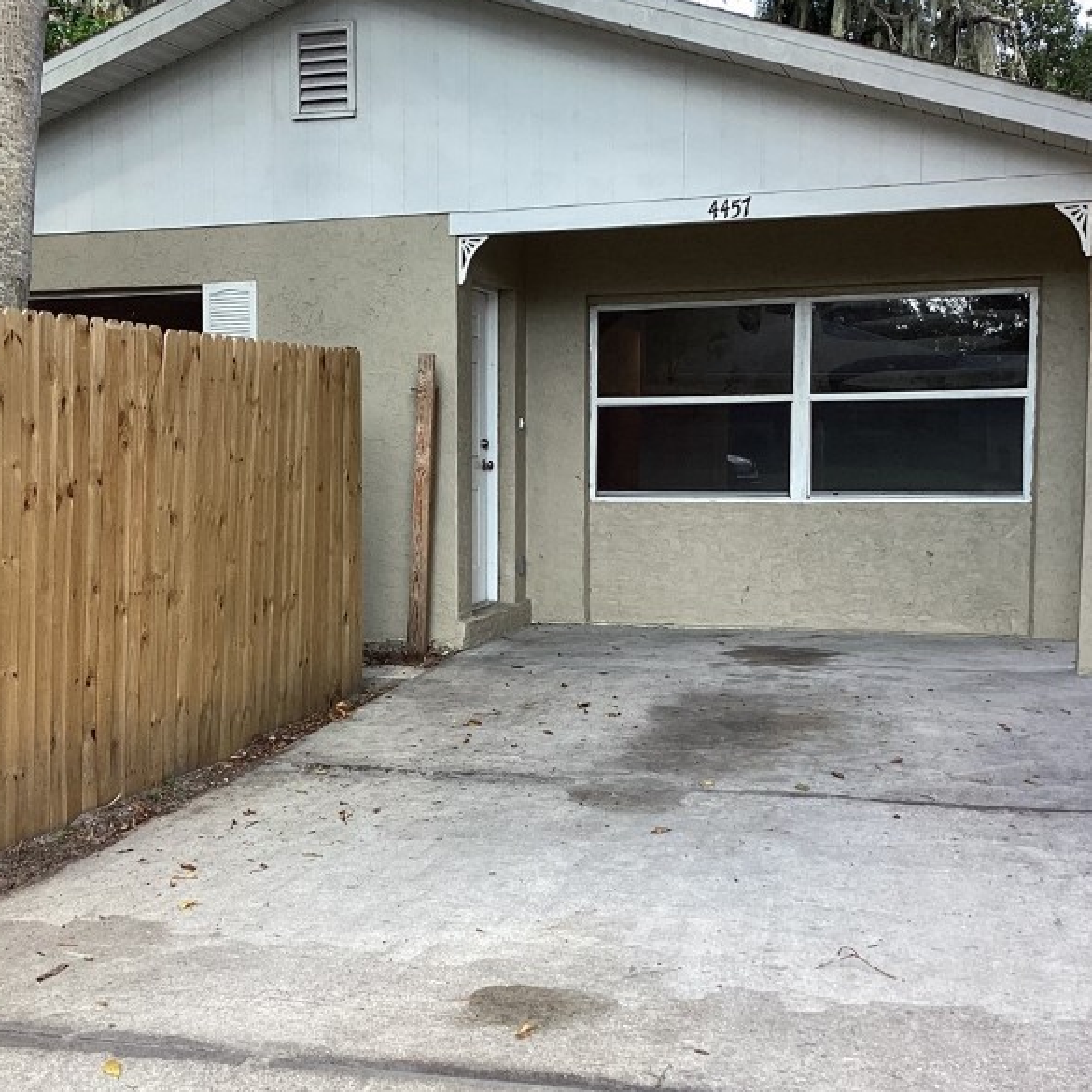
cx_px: 334
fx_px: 1713
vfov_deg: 35.3
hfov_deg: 34.9
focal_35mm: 48
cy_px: 601
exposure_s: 1/145
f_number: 2.4
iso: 25
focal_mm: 3.3
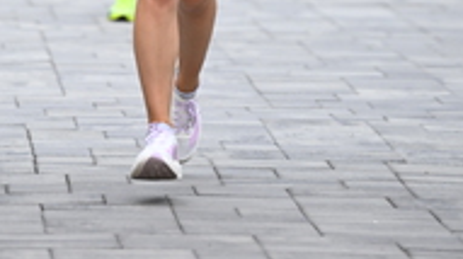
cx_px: 72
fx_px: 6120
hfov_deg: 4.3
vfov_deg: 2.4
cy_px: -349
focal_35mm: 499
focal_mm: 165
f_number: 2.8
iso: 1000
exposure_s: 1/2000
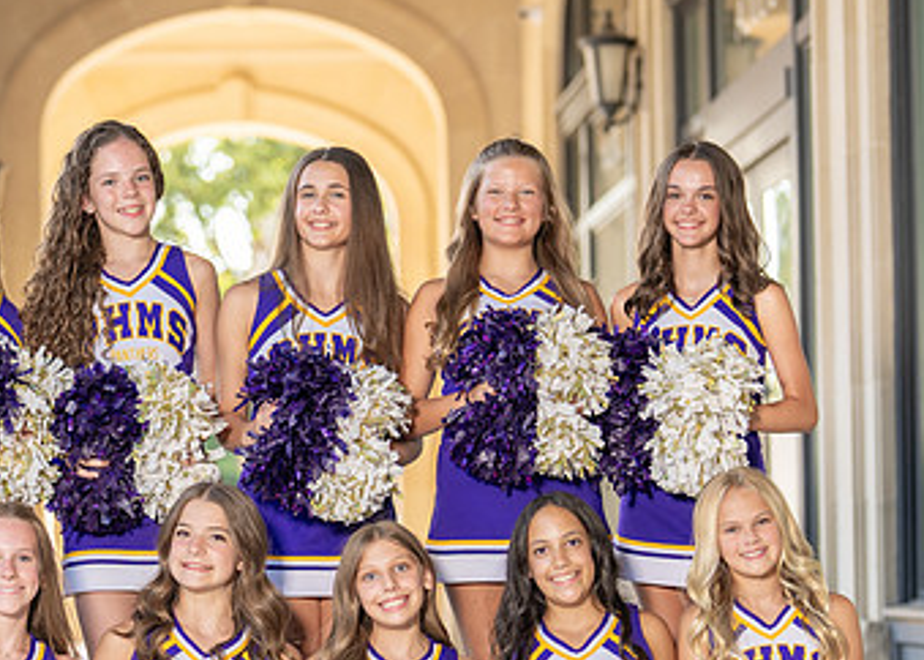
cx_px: 312
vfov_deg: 12.6
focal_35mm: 113
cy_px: 522
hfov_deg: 17.7
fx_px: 2965
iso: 100
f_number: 1.6
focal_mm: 50
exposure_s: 1/400
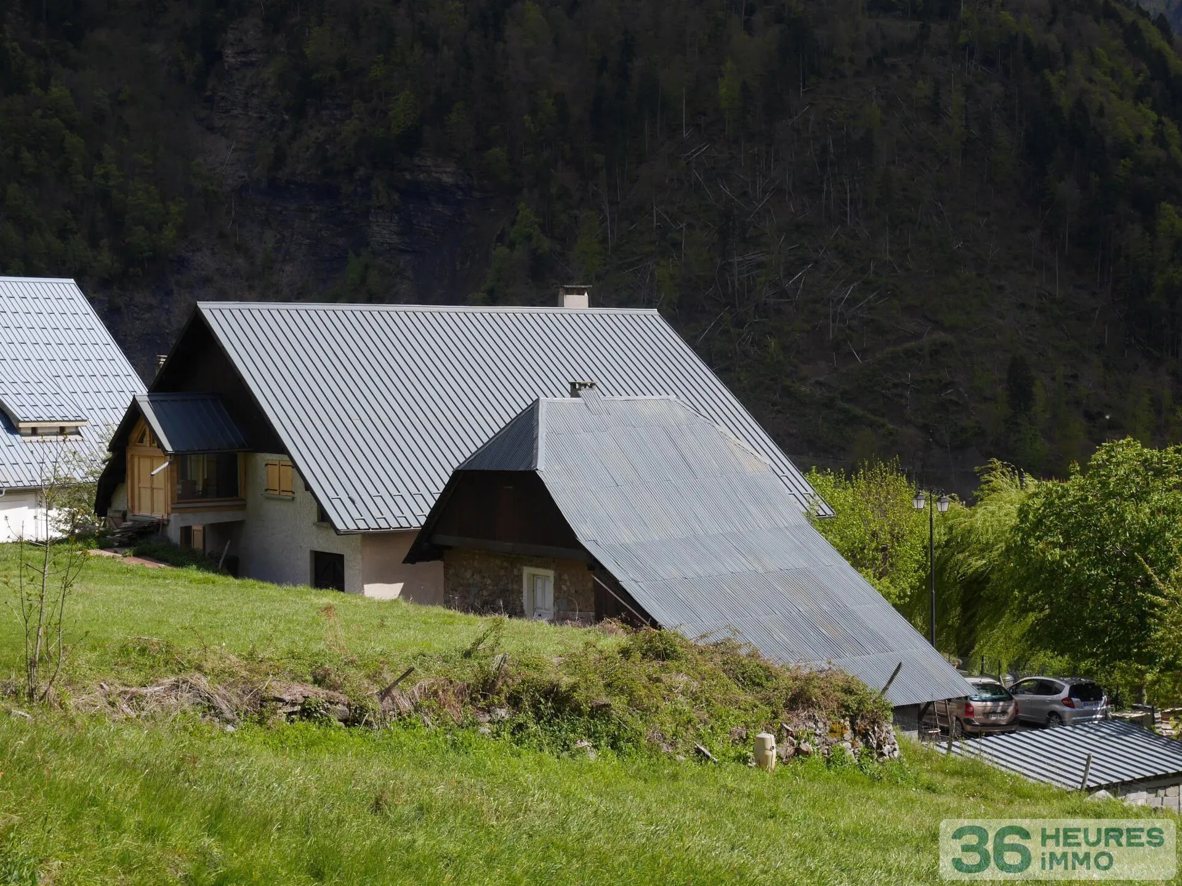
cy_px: 443
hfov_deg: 32.2
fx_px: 2049
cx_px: 591
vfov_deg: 24.4
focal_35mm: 60
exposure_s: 1/320
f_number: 9
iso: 200
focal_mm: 30
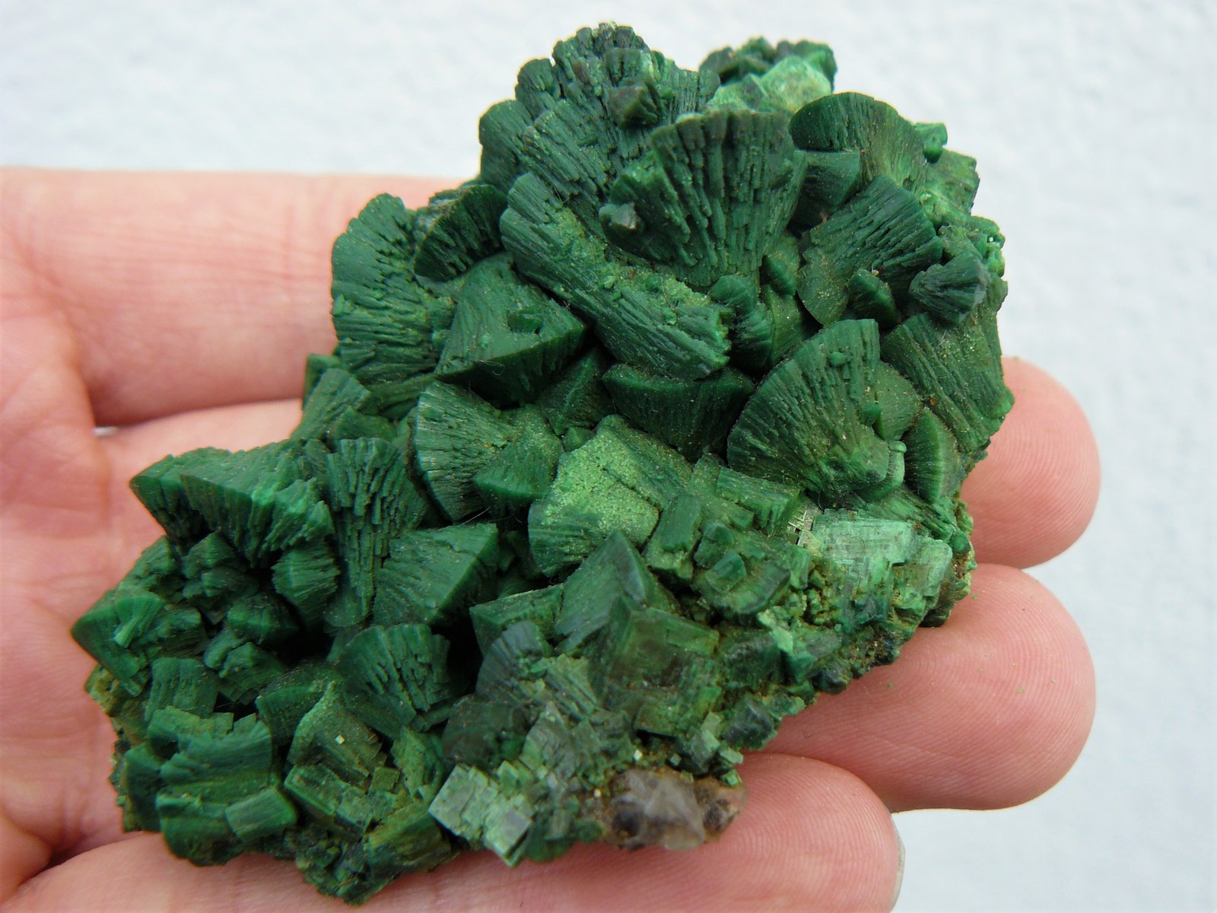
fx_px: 1266
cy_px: 456
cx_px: 608
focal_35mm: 36
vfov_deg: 39.7
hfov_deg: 51.4
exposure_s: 1/125
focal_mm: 6
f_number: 3.2
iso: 100
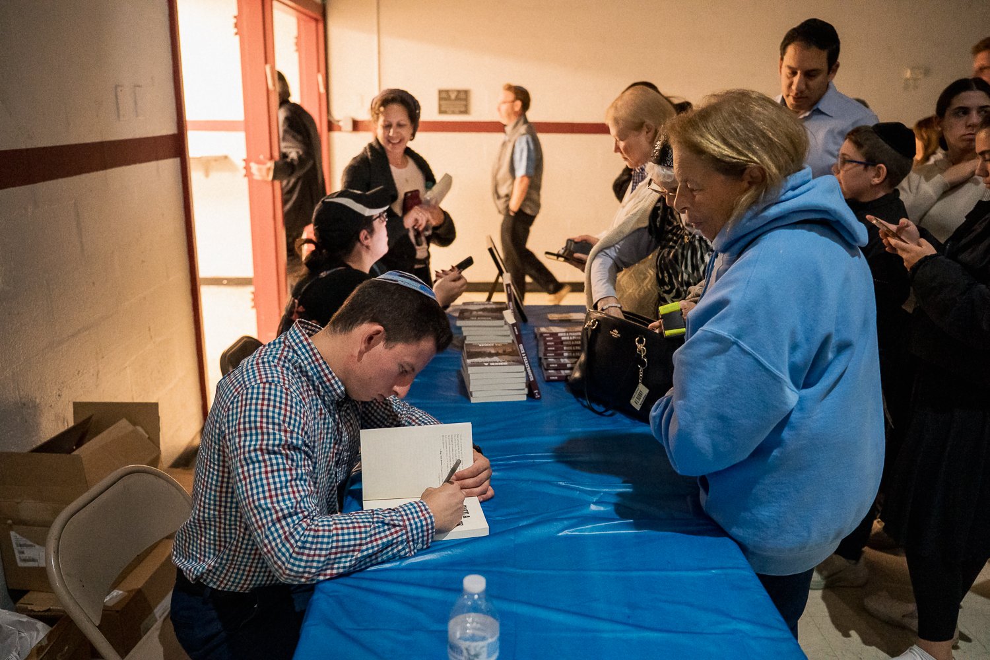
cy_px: 330
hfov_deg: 65.5
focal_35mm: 28
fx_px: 770
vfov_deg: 46.4
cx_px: 495
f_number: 2.8
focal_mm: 28
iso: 16000
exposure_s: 1/80
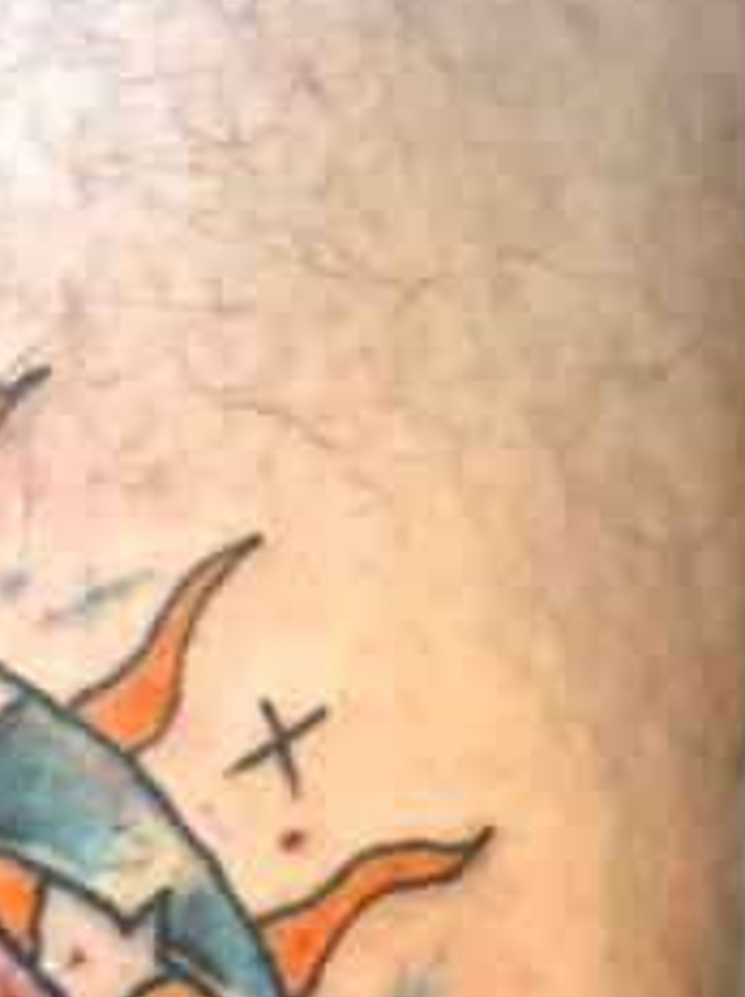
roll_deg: +5.2
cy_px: 1545
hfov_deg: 7.5
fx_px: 5640
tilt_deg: -14.8
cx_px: -34
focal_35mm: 196
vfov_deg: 9.8
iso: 640
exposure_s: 1/30
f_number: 2.8
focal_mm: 6.6
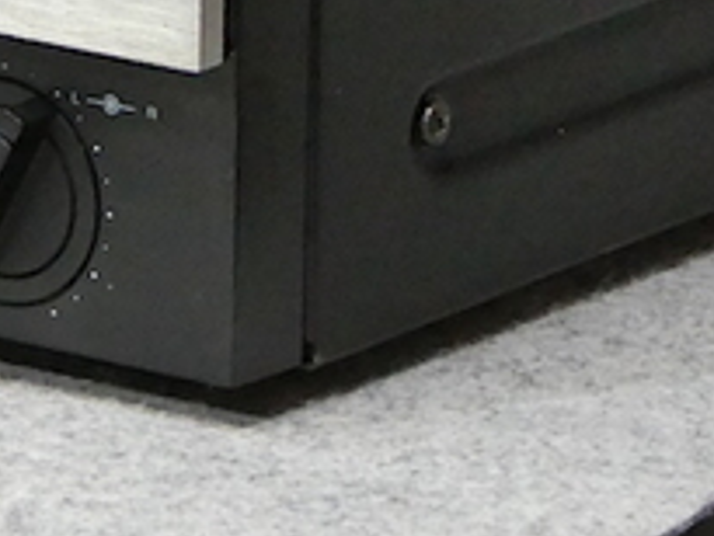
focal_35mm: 631
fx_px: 13023
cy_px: -432
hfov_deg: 3.1
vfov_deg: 2.4
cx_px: -505
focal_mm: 24.2
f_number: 5.6
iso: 400
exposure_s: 1/8
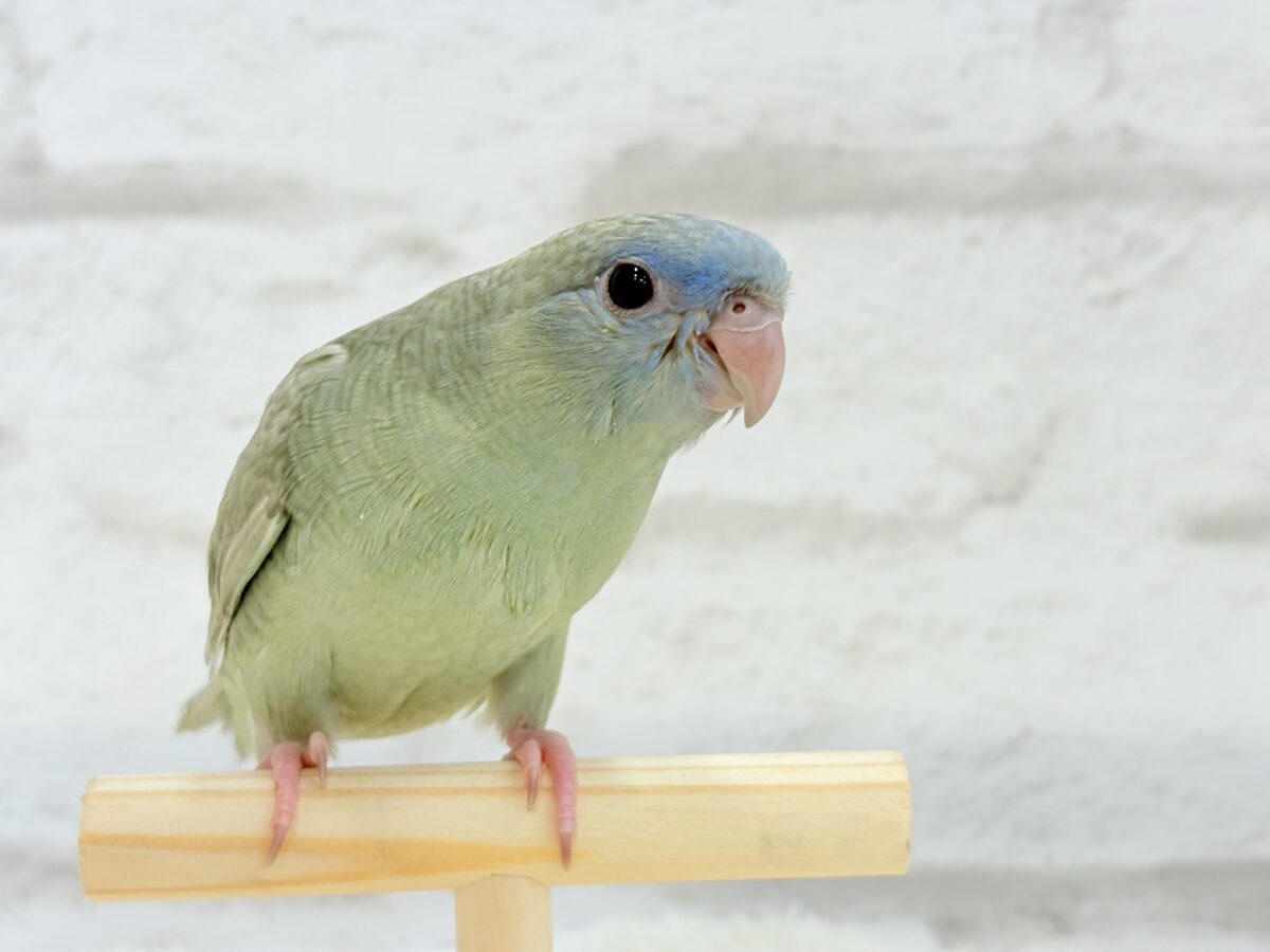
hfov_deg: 36.8
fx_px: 1908
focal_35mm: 52
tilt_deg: +1.4
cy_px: 476
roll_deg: +2.3
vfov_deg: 28.0
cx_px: 635
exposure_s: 1/100
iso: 64
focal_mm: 5.96
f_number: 1.6
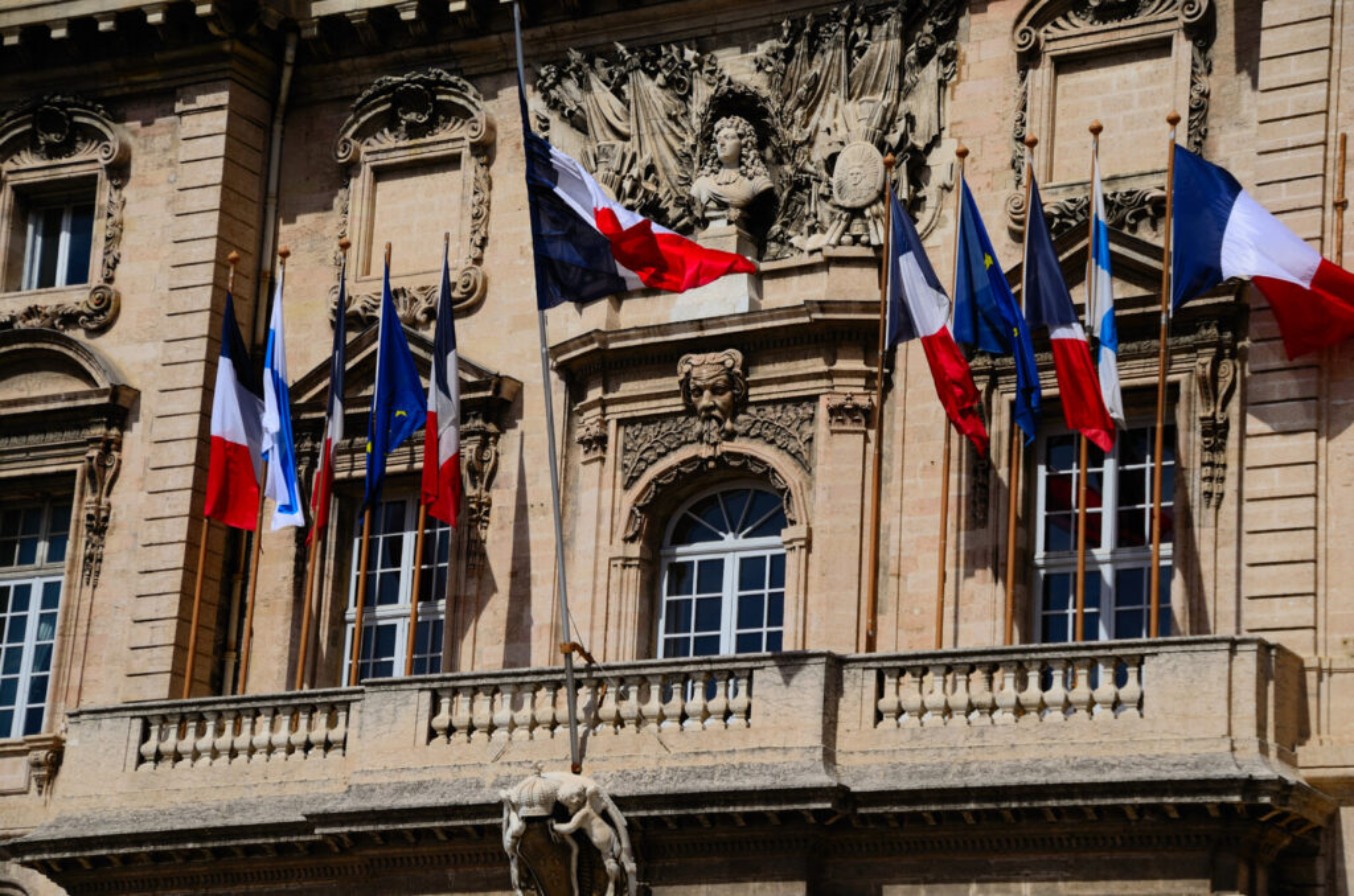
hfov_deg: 22.7
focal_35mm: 90
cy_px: 448
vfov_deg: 15.1
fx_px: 3378
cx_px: 677
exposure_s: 1/1250
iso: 100
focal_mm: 60
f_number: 6.3
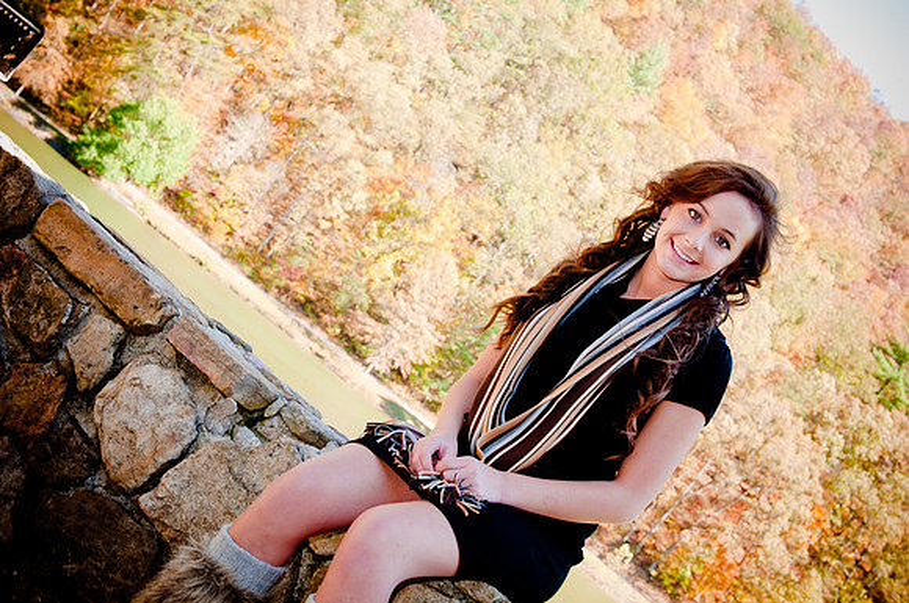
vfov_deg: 23.7
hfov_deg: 35.1
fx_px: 1437
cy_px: 302
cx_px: 454
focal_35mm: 57
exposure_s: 1/60
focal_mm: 38
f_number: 5.6
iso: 200
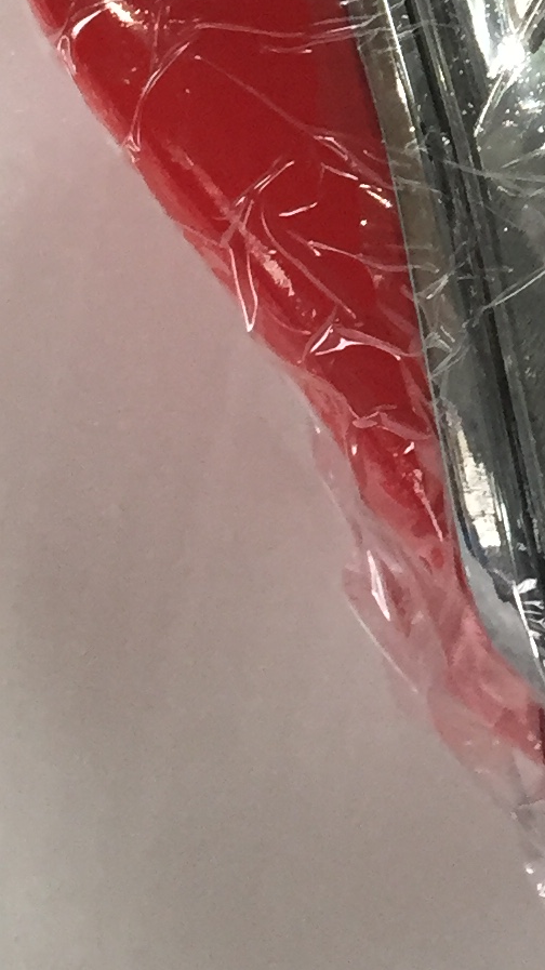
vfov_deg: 17.5
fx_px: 2957
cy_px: -291
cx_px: 978
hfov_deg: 10.0
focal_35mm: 115
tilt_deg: -66.5
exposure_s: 1/33
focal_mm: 4.15
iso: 125
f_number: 2.2
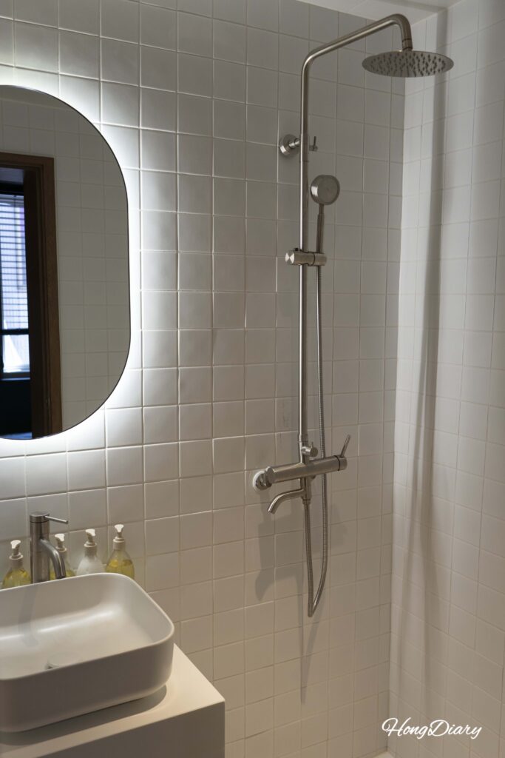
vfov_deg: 65.5
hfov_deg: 46.4
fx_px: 589
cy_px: 379
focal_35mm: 28
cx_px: 252
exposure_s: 1/160
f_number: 4
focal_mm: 28
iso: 400
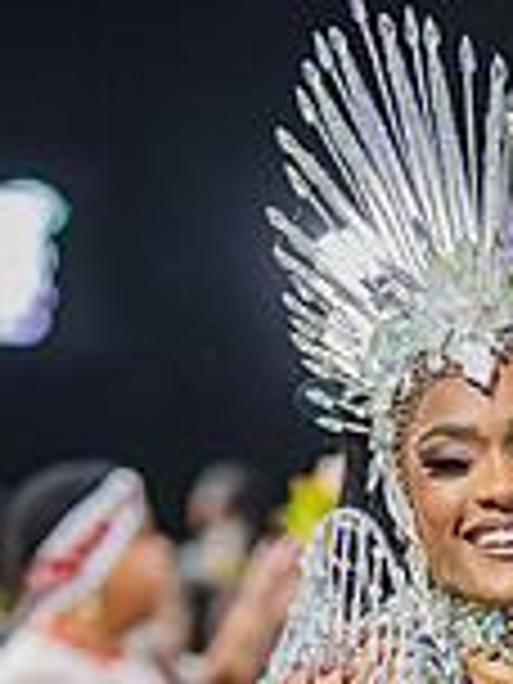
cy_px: 868
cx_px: 315
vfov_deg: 13.4
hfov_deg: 10.4
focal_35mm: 142
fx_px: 2806
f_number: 1.2
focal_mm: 50
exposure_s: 1/1000
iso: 1600
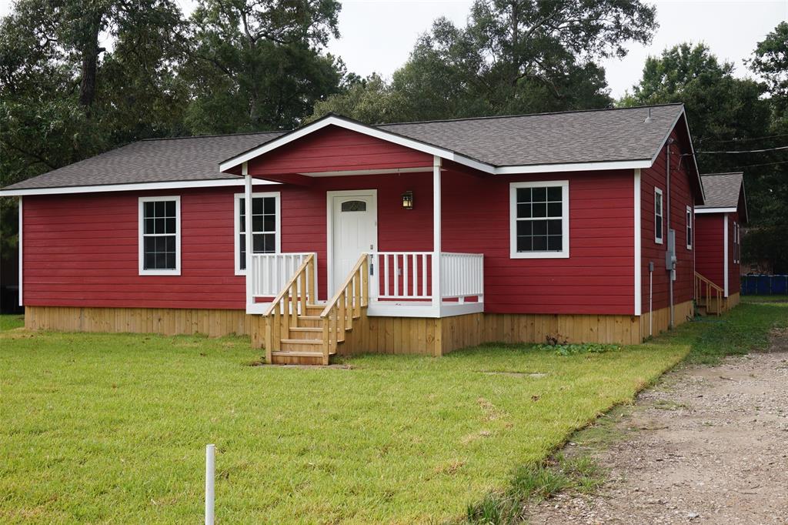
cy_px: 262
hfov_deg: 46.4
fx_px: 919
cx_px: 394
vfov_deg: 31.9
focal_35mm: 42
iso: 100
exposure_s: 1/60
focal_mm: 28
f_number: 11
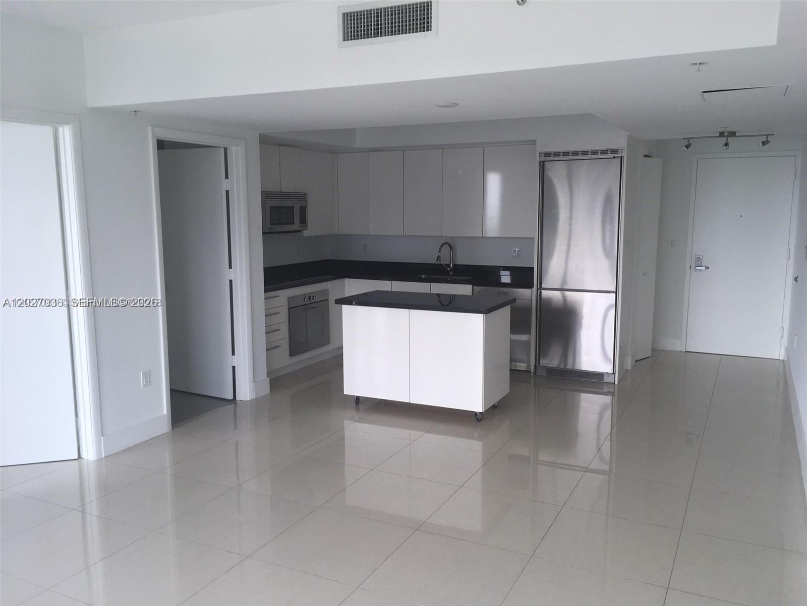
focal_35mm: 29
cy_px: 303
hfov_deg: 61.7
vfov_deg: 48.2
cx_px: 404
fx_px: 676
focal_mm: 4.15
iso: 32
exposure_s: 1/120
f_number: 2.2
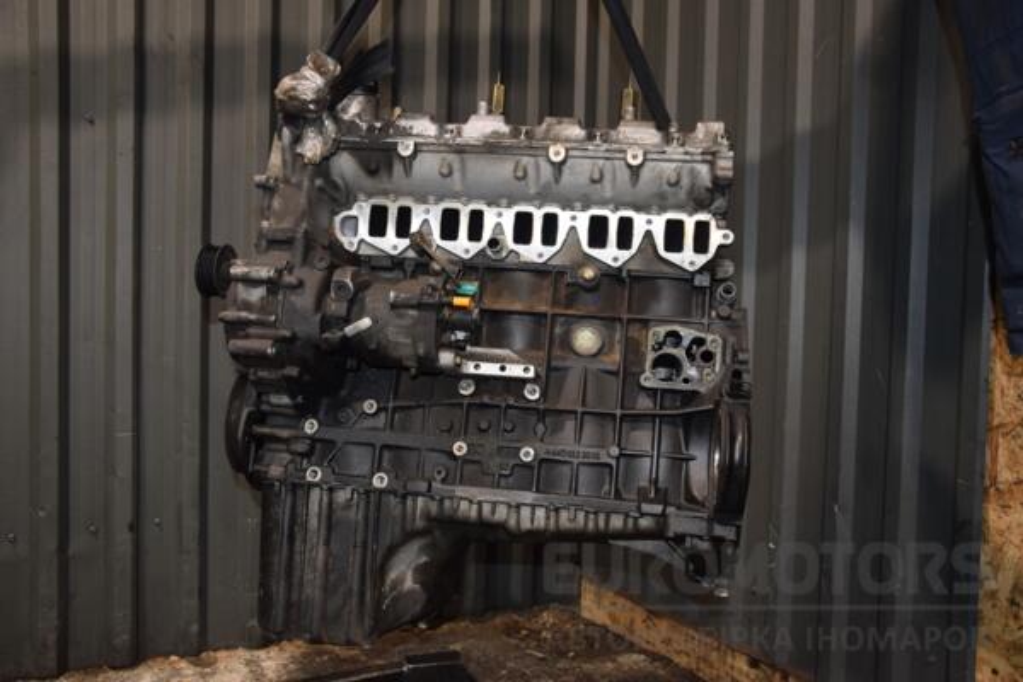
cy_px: 341
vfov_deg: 40.0
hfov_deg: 57.2
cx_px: 512
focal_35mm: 33
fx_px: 938
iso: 800
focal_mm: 22
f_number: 5
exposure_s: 1/60
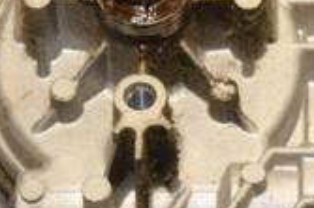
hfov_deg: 5.8
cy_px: 144
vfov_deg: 3.9
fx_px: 3102
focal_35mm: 356
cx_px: 378
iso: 800
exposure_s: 1/200
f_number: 7.1
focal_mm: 66
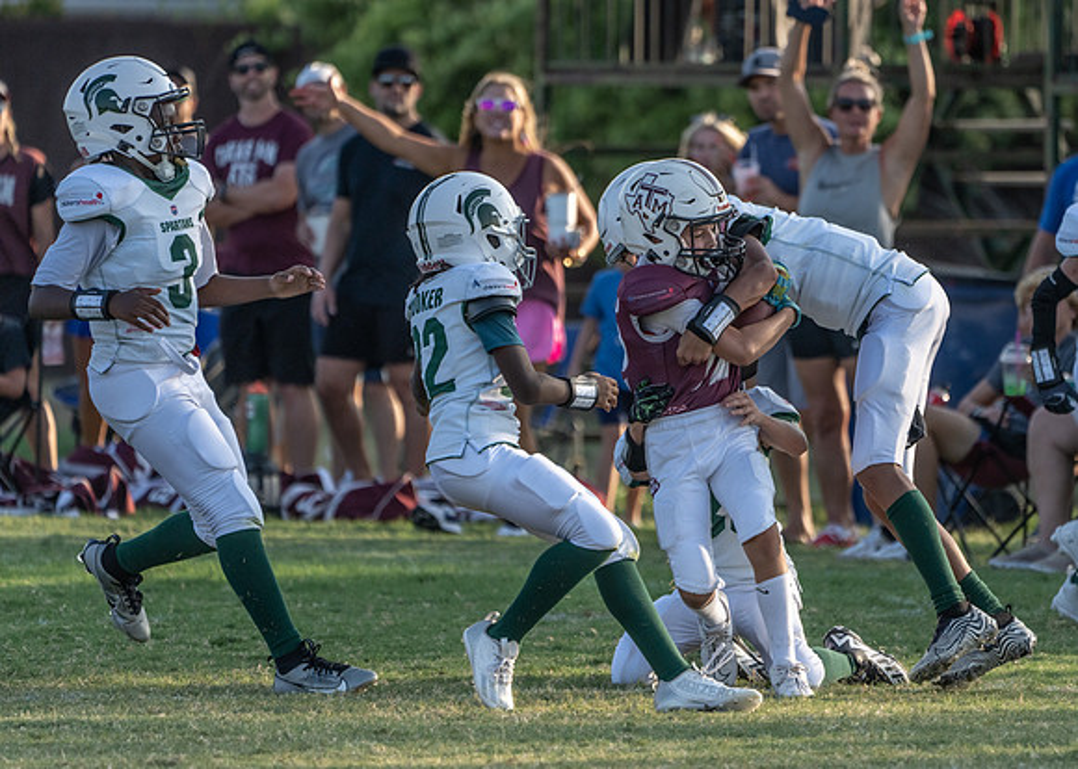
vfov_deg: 2.8
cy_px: 345
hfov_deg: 3.9
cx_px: 702
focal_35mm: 520
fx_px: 15927
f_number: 5.6
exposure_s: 1/1250
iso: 400
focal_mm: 400
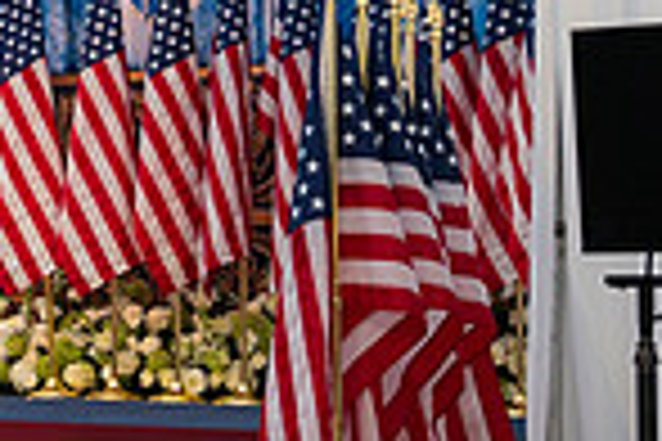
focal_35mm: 122
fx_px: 2243
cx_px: -257
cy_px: 171
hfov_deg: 15.7
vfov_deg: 11.2
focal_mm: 31
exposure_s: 1/160
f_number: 4
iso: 220
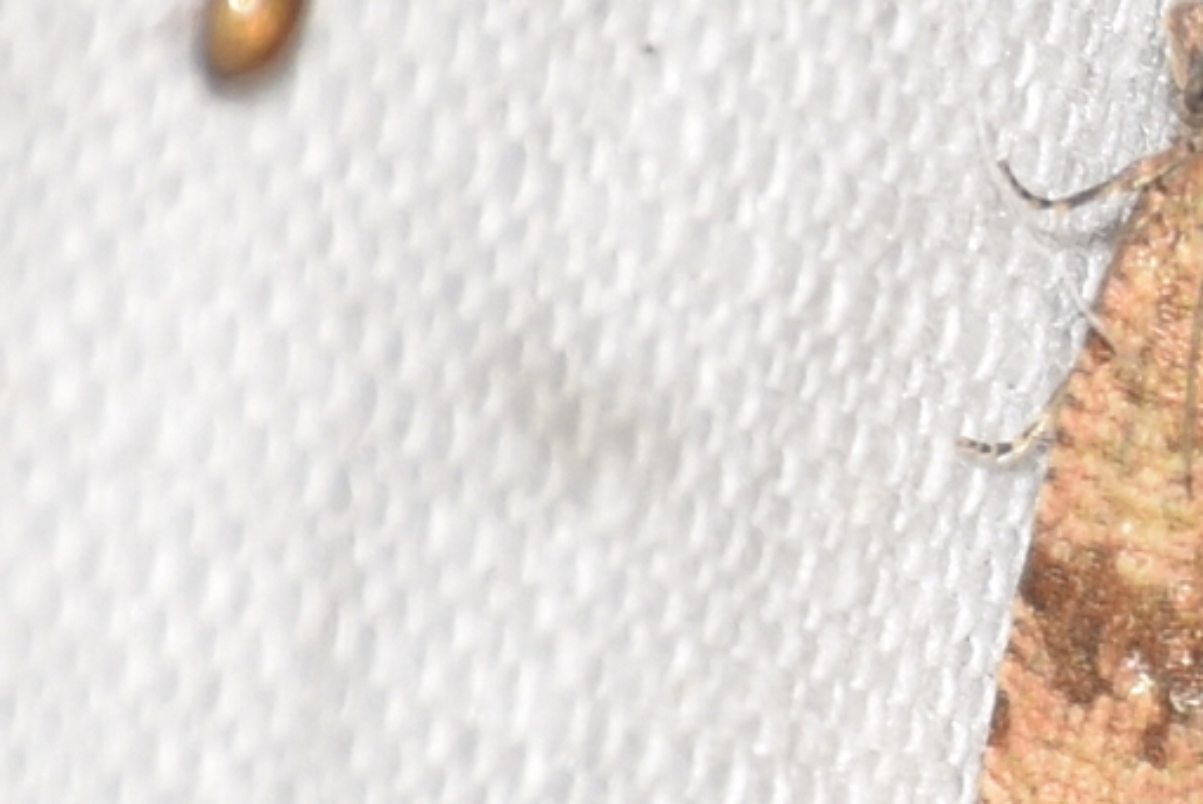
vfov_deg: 3.5
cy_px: 542
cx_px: 1122
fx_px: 13177
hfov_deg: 5.2
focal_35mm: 394
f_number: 13
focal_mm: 140
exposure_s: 1/160
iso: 100
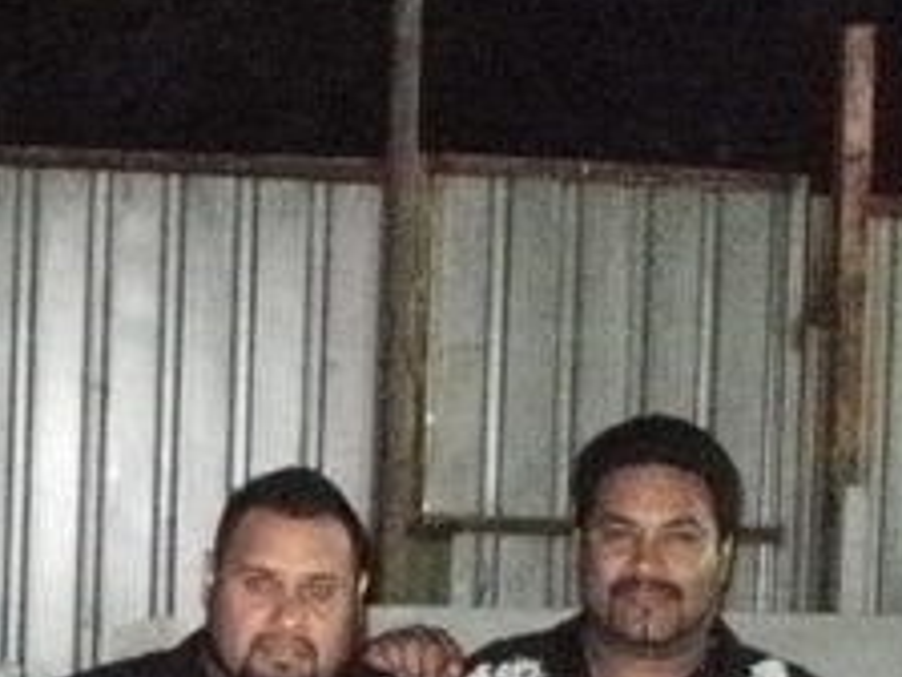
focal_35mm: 103
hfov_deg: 18.7
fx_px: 2684
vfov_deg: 13.9
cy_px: 850
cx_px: 56
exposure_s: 1/30
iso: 1600
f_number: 3.5
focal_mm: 6.3
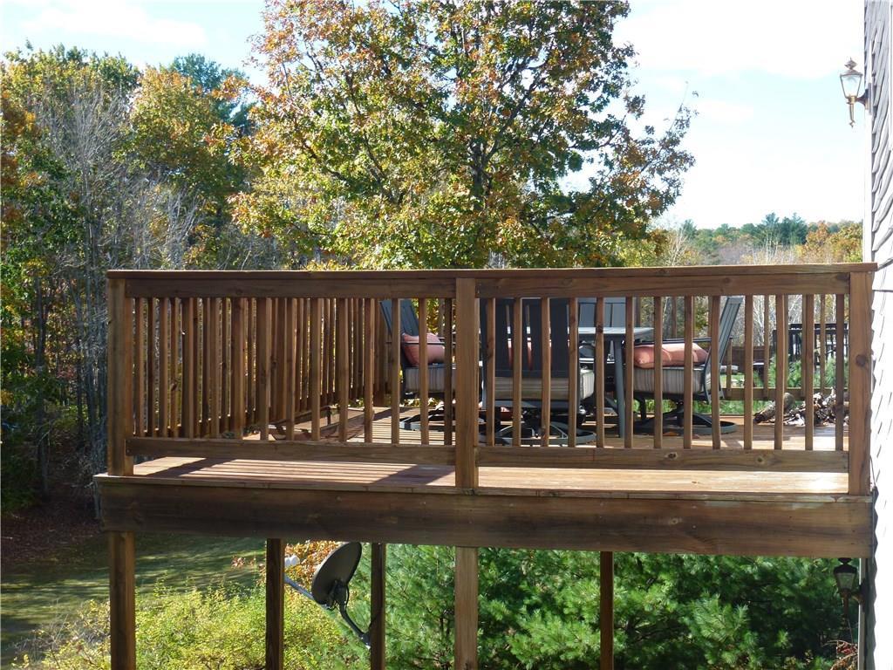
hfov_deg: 33.8
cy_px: 335
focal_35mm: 57
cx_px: 446
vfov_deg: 25.7
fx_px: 1470
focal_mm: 10.1
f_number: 4.4
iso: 100
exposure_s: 1/200
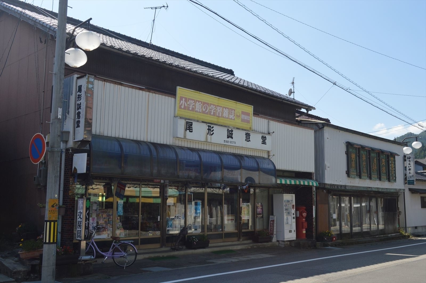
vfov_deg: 36.8
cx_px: 213
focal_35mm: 36
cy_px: 142
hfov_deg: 53.2
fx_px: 426
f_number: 10
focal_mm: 24
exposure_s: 1/400
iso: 400
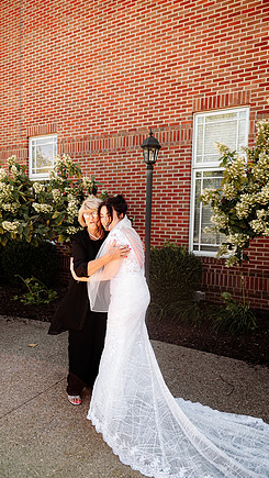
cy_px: 243
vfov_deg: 71.9
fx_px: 329
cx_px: 110
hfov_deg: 44.2
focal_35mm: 26
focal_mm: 24
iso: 250
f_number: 2.8
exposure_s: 1/640
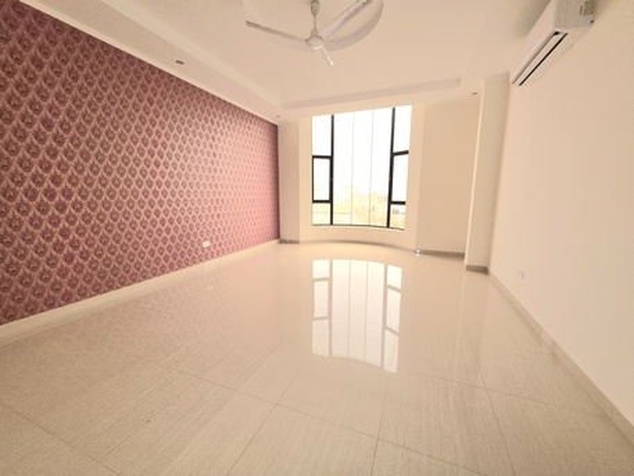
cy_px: 238
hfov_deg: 106.2
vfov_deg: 89.9
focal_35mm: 13
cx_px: 317
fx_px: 238
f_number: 1.9
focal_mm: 2.2
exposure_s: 1/60.2
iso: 125
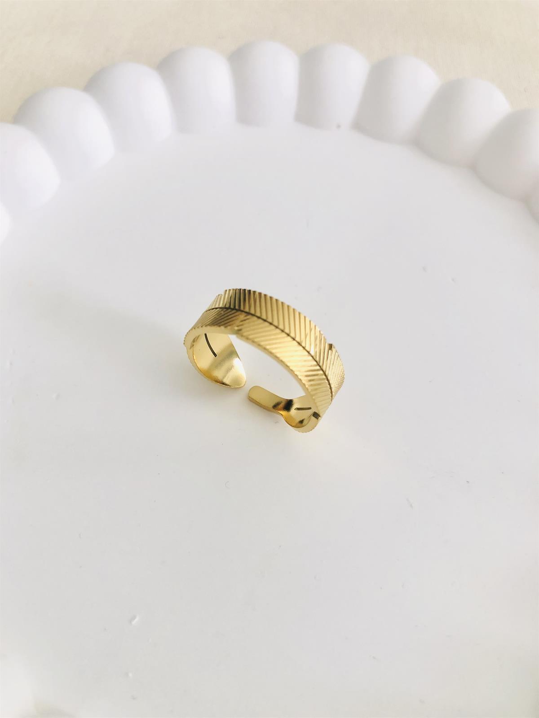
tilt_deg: -57.8
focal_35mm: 28
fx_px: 581
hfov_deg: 49.7
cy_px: 359
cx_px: 270
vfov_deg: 63.4
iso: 32
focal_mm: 3.99
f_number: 1.8
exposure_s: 1/30
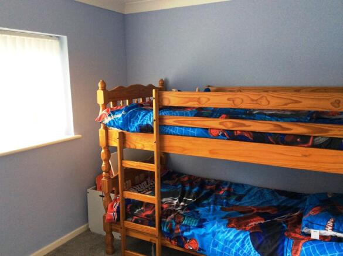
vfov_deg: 42.8
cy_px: 128
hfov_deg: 55.4
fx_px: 327
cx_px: 172
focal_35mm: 33
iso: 50
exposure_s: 1/24
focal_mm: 3.3
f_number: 2.4
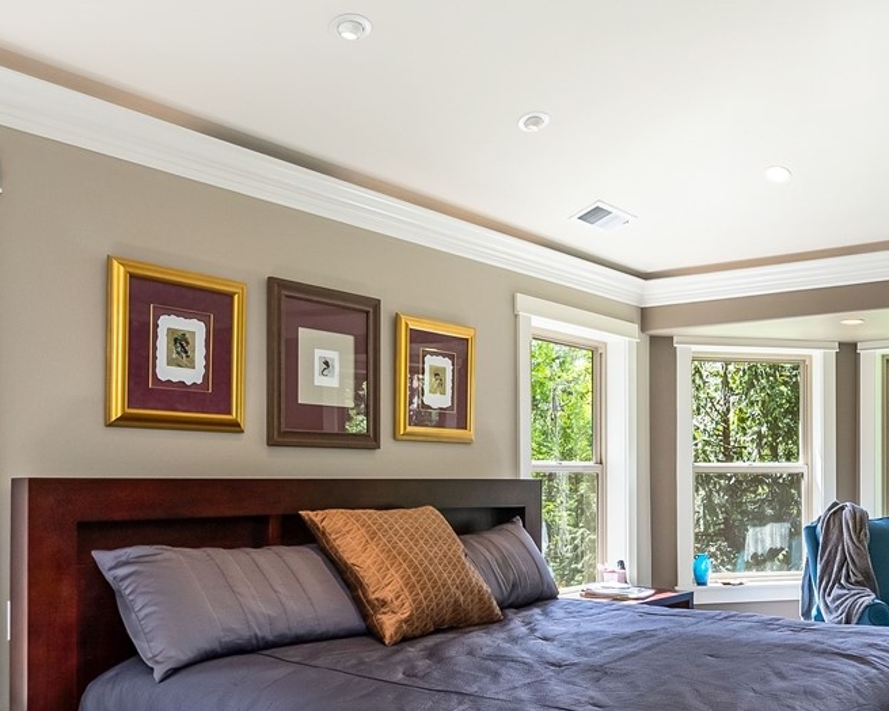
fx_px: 895
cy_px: 482
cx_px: 666
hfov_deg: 50.7
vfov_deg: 42.7
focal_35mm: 34
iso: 250
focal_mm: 14
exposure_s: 1/60
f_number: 9
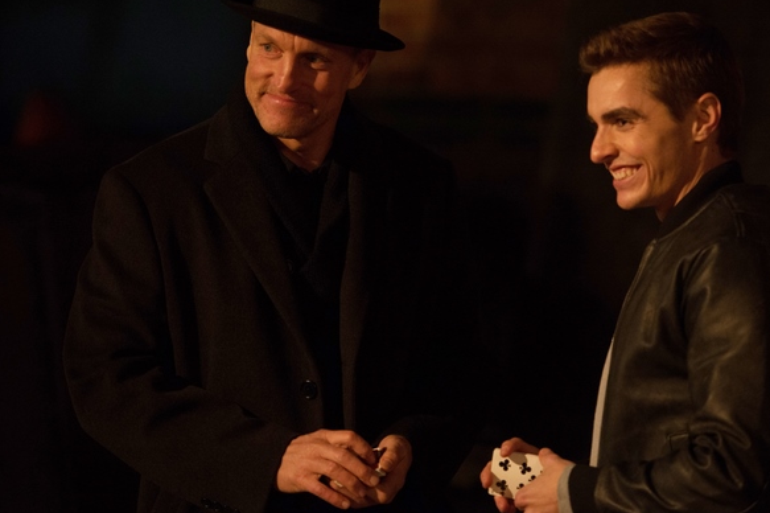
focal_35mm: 204
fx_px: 4361
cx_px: 449
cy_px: 230
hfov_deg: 10.1
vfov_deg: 6.7
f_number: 2.8
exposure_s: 1/125
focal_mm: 170
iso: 2000
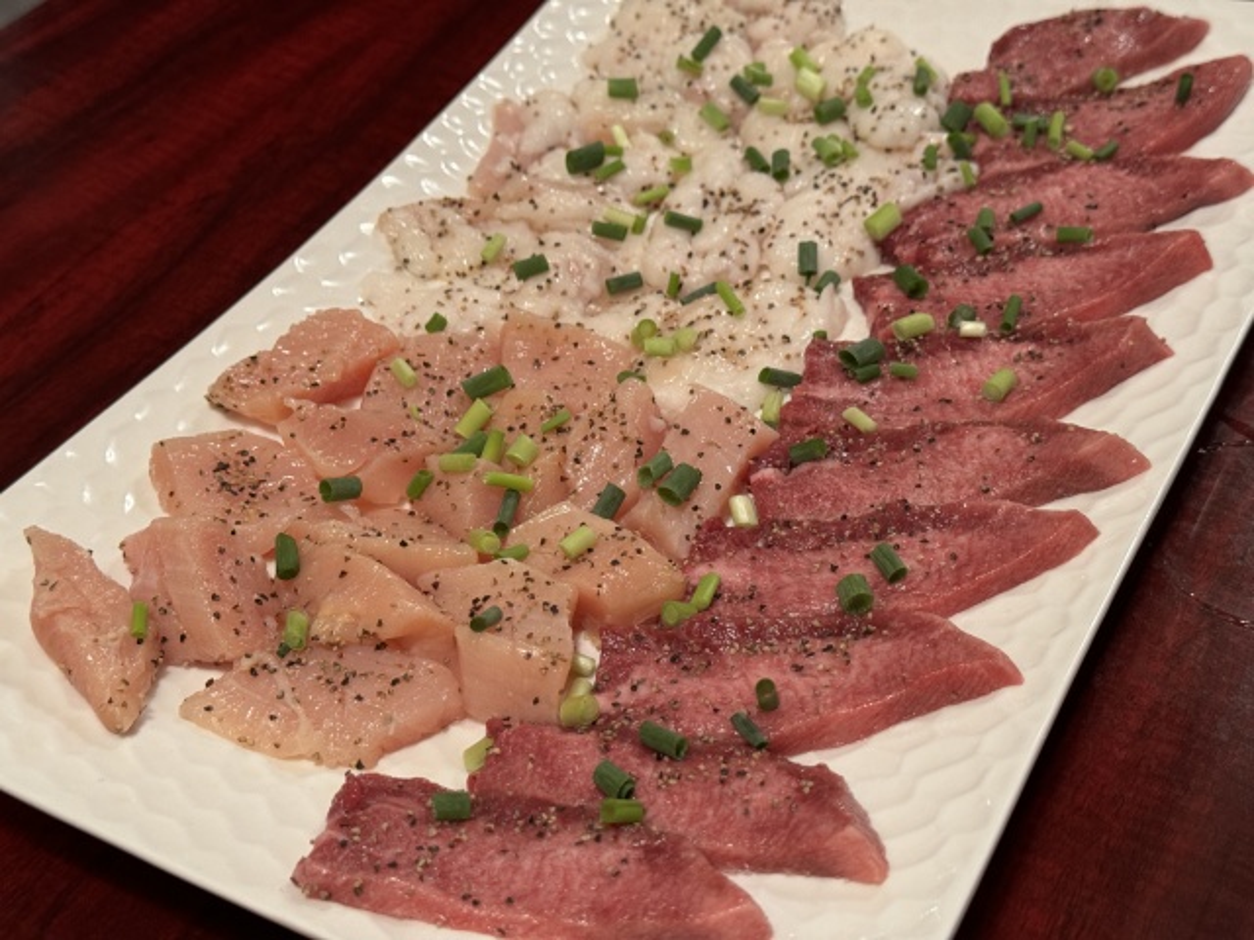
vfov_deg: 30.3
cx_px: 627
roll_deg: +5.7
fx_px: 1739
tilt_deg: -42.3
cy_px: 470
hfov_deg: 39.7
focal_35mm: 48
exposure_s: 1/60
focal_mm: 6.76
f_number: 1.78
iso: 200
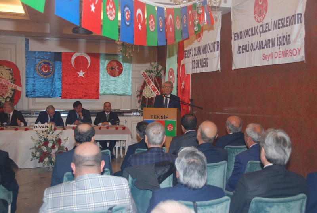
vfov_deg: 30.9
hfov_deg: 44.9
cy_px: 106
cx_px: 158
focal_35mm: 44
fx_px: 384
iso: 200
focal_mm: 29
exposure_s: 1/60
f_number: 4.2
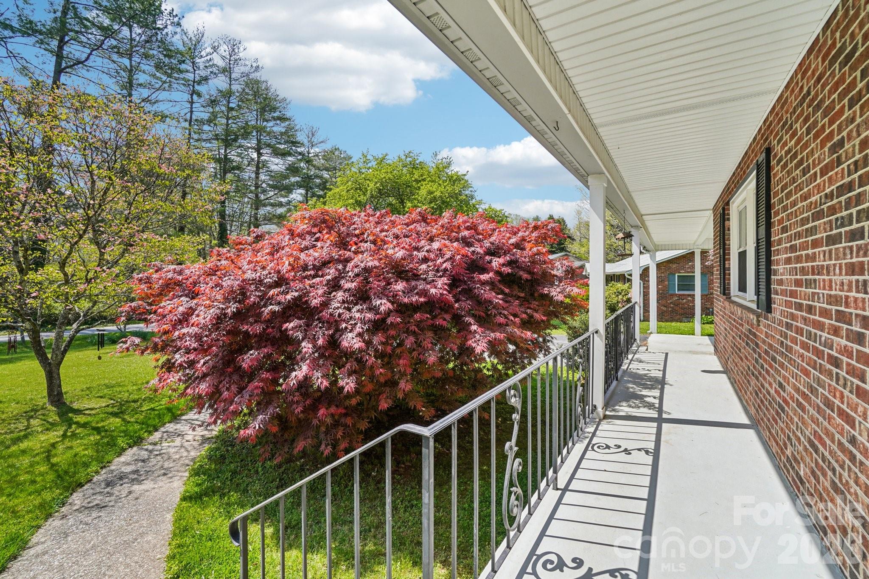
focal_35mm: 15
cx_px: 434
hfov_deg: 100.4
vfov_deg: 77.3
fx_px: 362
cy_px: 290
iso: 100
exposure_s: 1/160
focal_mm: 10
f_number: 8
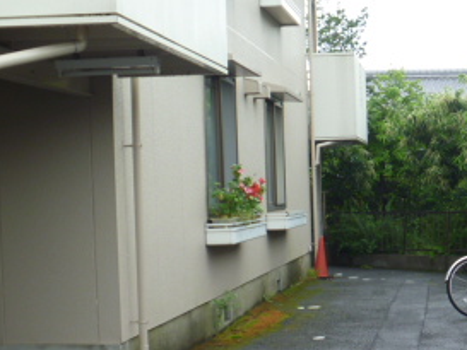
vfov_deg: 18.0
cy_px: 229
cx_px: 376
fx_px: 1107
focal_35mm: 82
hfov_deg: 23.5
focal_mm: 6.3
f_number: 3.5
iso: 80
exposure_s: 1/60
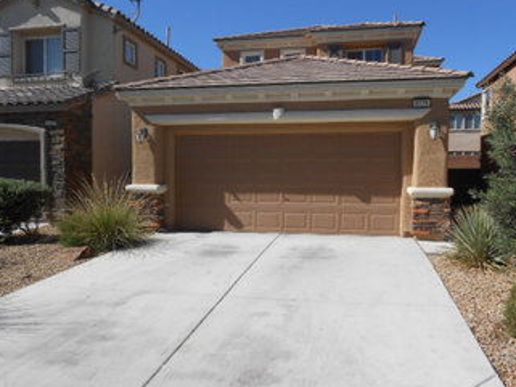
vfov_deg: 49.8
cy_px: 201
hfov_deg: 63.4
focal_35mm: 28
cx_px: 272
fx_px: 418
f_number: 3.5
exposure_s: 1/1000
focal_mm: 4.6
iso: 80
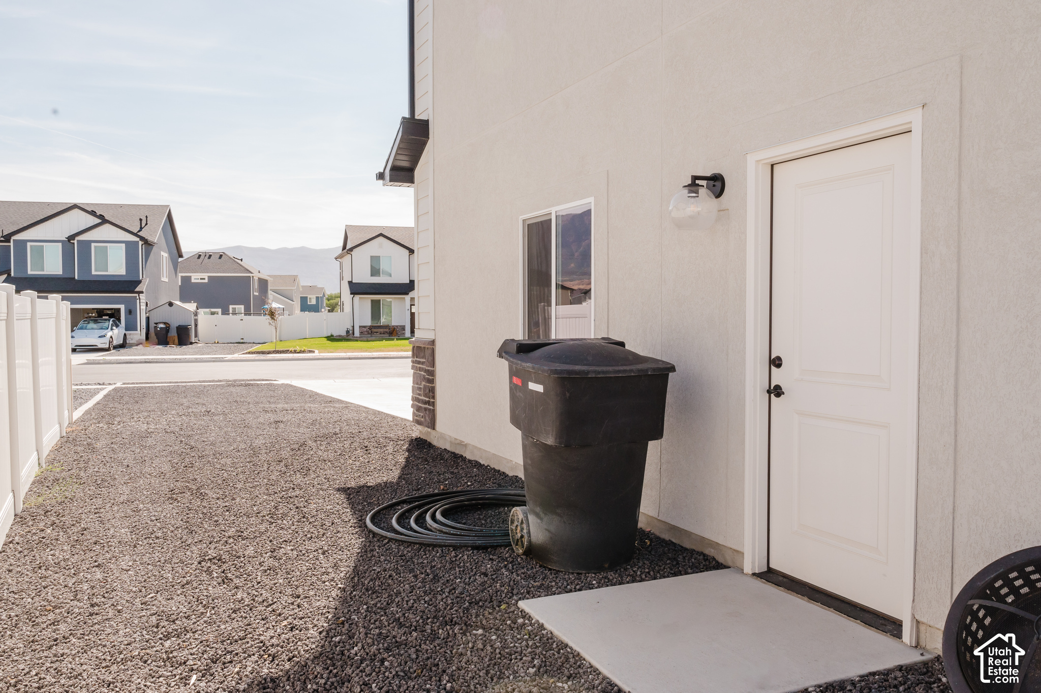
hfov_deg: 65.5
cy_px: 346
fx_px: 810
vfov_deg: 46.3
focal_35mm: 28
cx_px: 521
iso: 1250
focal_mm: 28
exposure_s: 1/800
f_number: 11
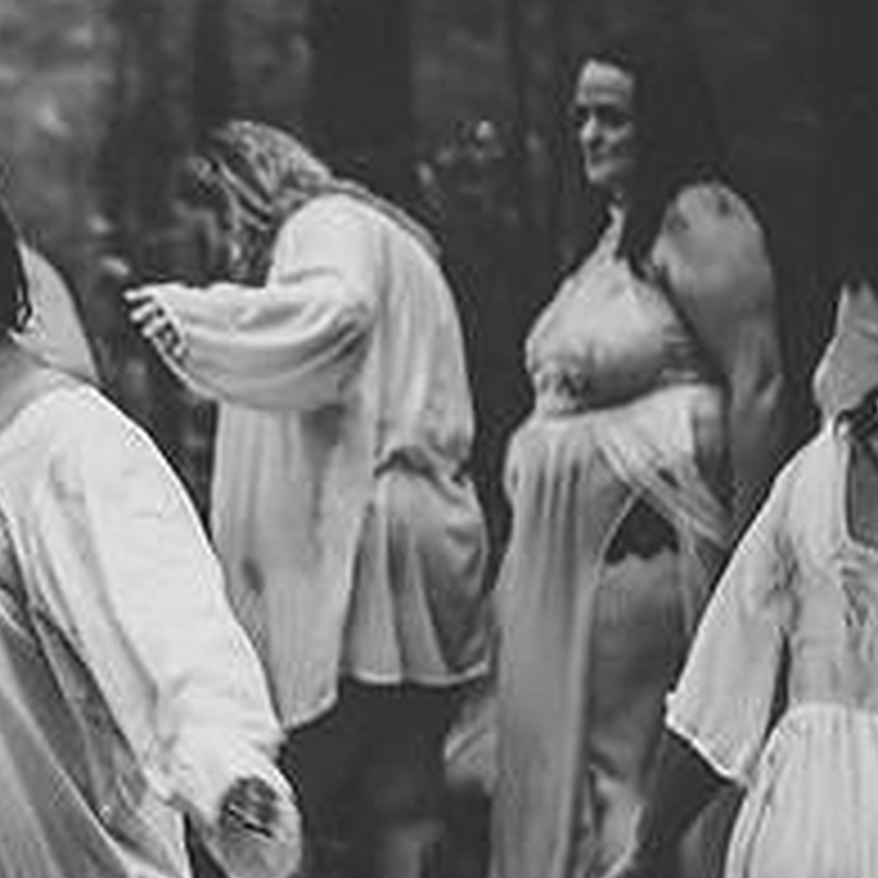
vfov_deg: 9.8
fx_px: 5079
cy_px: 741
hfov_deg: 9.7
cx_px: -302
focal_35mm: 177
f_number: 2.8
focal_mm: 70
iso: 1000
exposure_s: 1/160
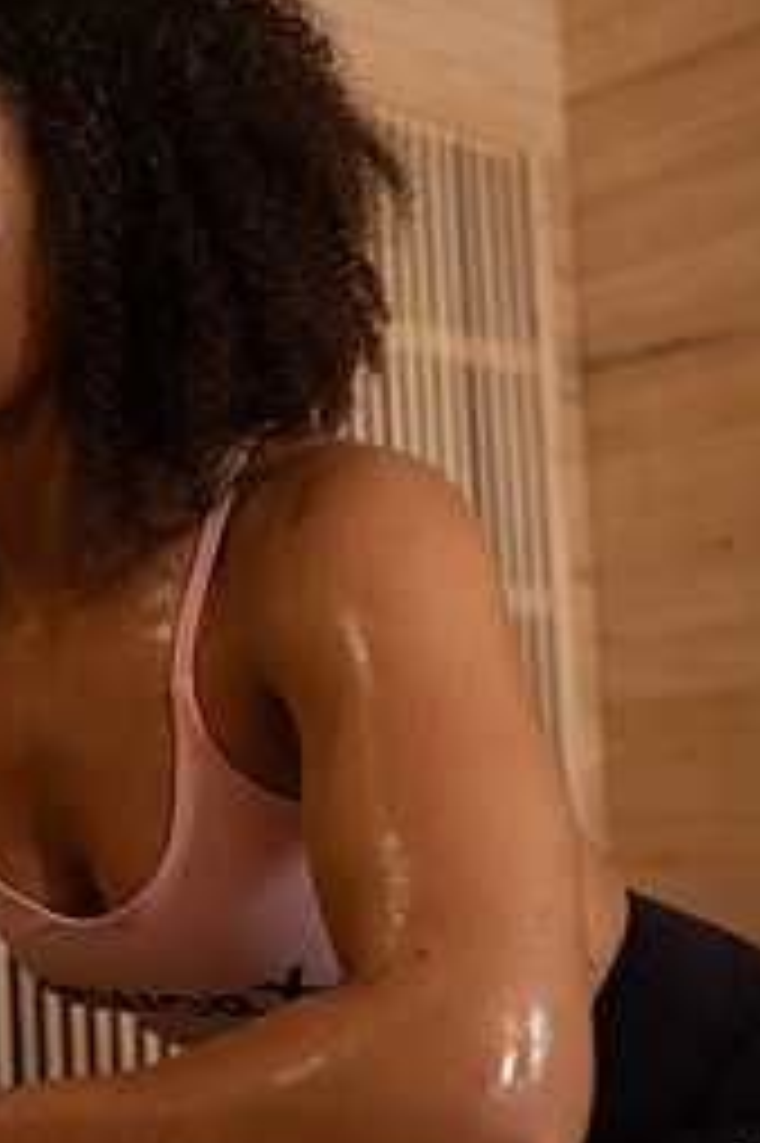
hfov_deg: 21.5
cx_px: 112
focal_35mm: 62
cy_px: 774
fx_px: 1966
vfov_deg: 32.1
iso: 250
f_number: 2.8
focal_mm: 35
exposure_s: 1/80
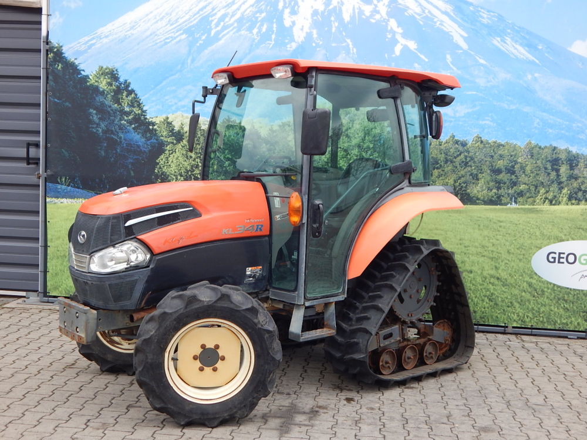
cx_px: 294
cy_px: 220
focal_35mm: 43
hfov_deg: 43.9
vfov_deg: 33.6
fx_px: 729
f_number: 3.6
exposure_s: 1/250
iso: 125
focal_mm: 7.7
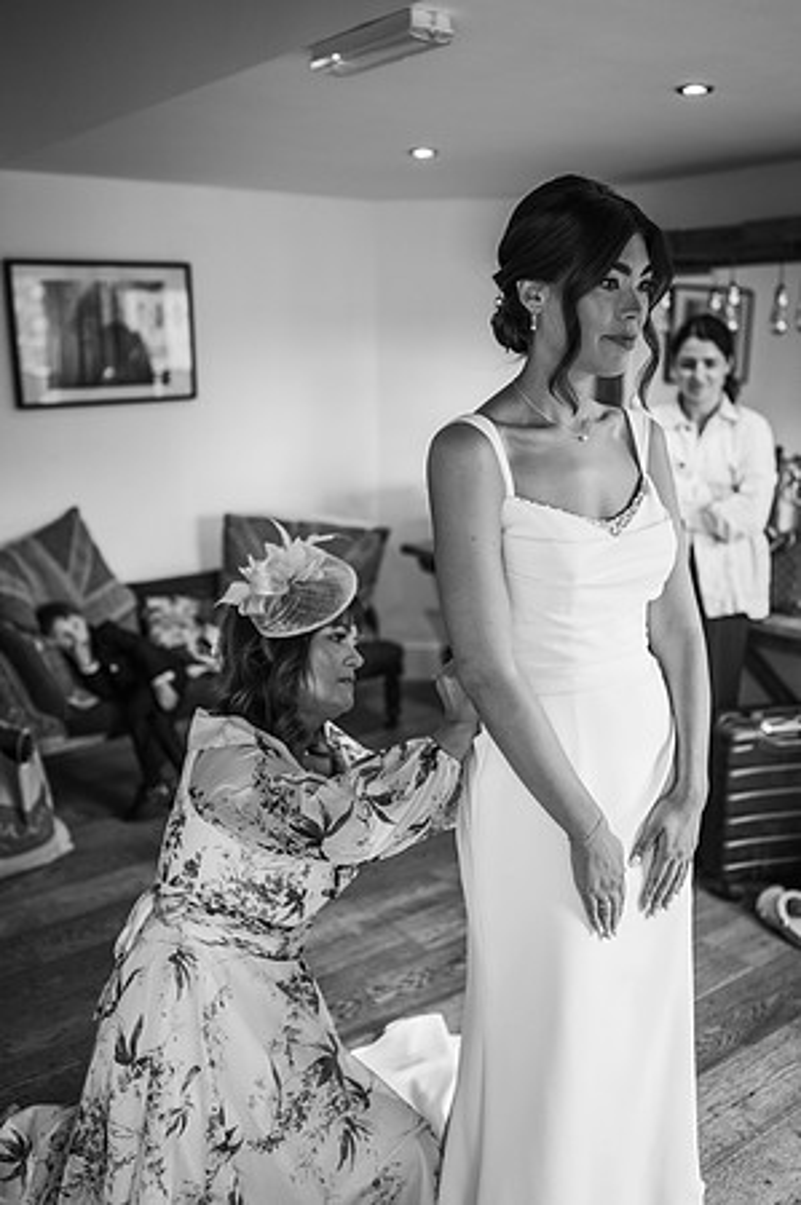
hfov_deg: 37.8
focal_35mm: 35
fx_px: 1171
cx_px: 400
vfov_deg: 54.5
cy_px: 602
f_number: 2
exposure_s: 1/200
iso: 320
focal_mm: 35
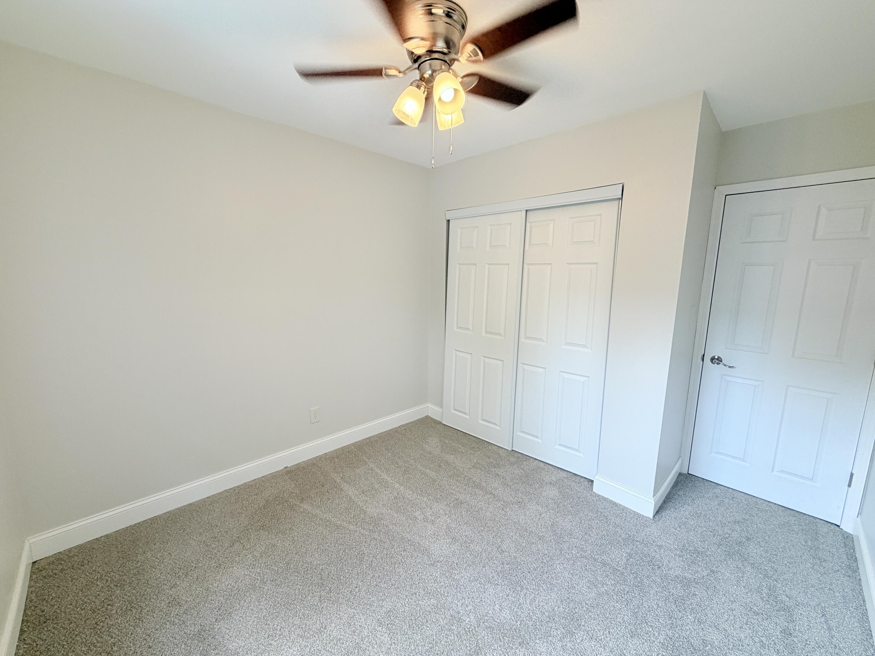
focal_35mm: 14
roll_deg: -1.4
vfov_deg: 85.7
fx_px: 354
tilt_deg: -8.6
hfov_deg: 102.1
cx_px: 438
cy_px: 328
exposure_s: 1/120
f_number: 2.2
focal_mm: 2.22
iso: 125
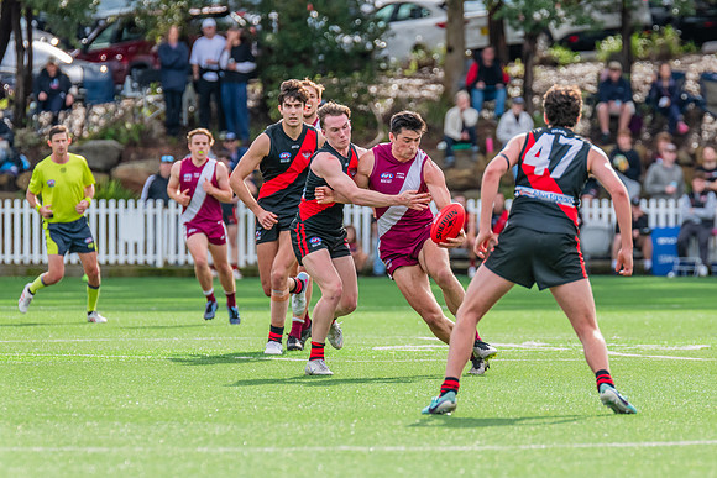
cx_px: 420
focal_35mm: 428
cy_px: 218
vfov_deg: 3.2
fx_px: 8533
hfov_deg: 4.8
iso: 800
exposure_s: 1/1250
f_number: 6.3
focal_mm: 360
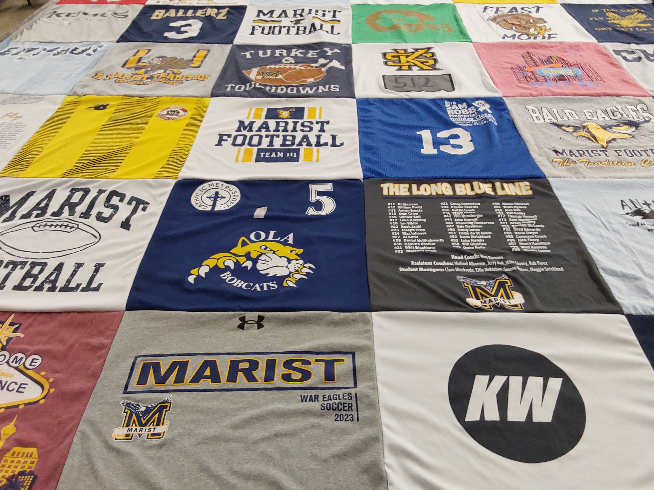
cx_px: 327
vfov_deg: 48.2
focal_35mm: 29
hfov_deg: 61.7
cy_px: 247
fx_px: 548
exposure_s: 1/60
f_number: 1.9
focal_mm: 2.91
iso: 125
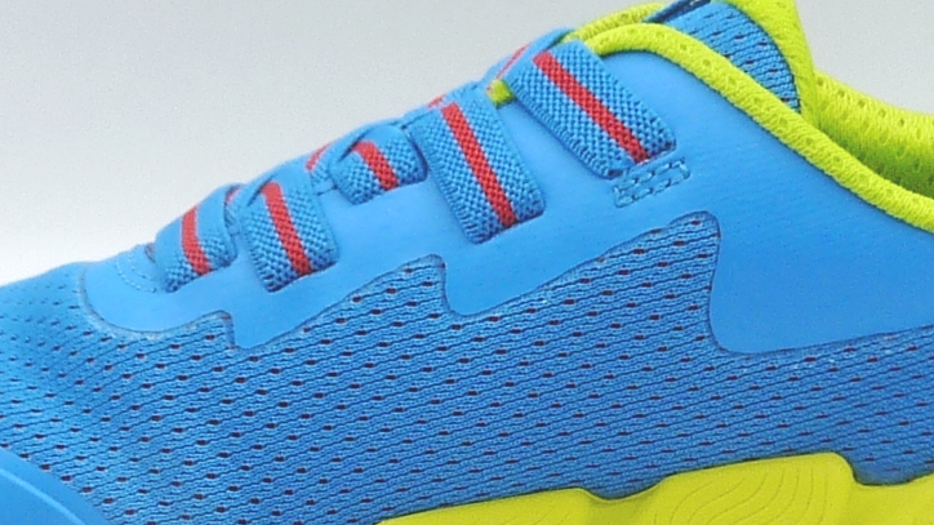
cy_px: 366
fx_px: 2922
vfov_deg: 10.3
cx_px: 511
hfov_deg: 18.2
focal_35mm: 118
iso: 100
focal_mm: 4.8
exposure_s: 1/200
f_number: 4.5
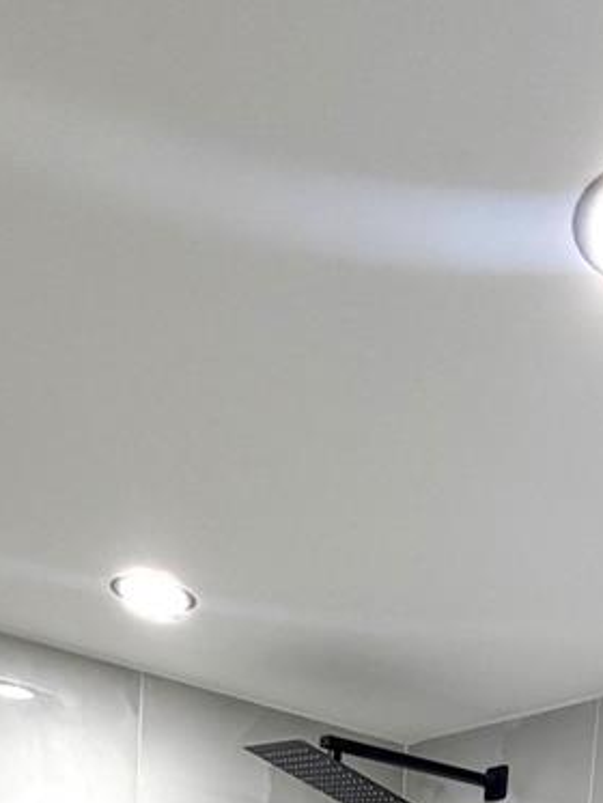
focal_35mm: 45
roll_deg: -4.6
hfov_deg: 31.2
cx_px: 500
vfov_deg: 29.3
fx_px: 1045
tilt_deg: -7.3
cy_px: 1154
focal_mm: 2.22
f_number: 2.2
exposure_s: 1/120
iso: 160
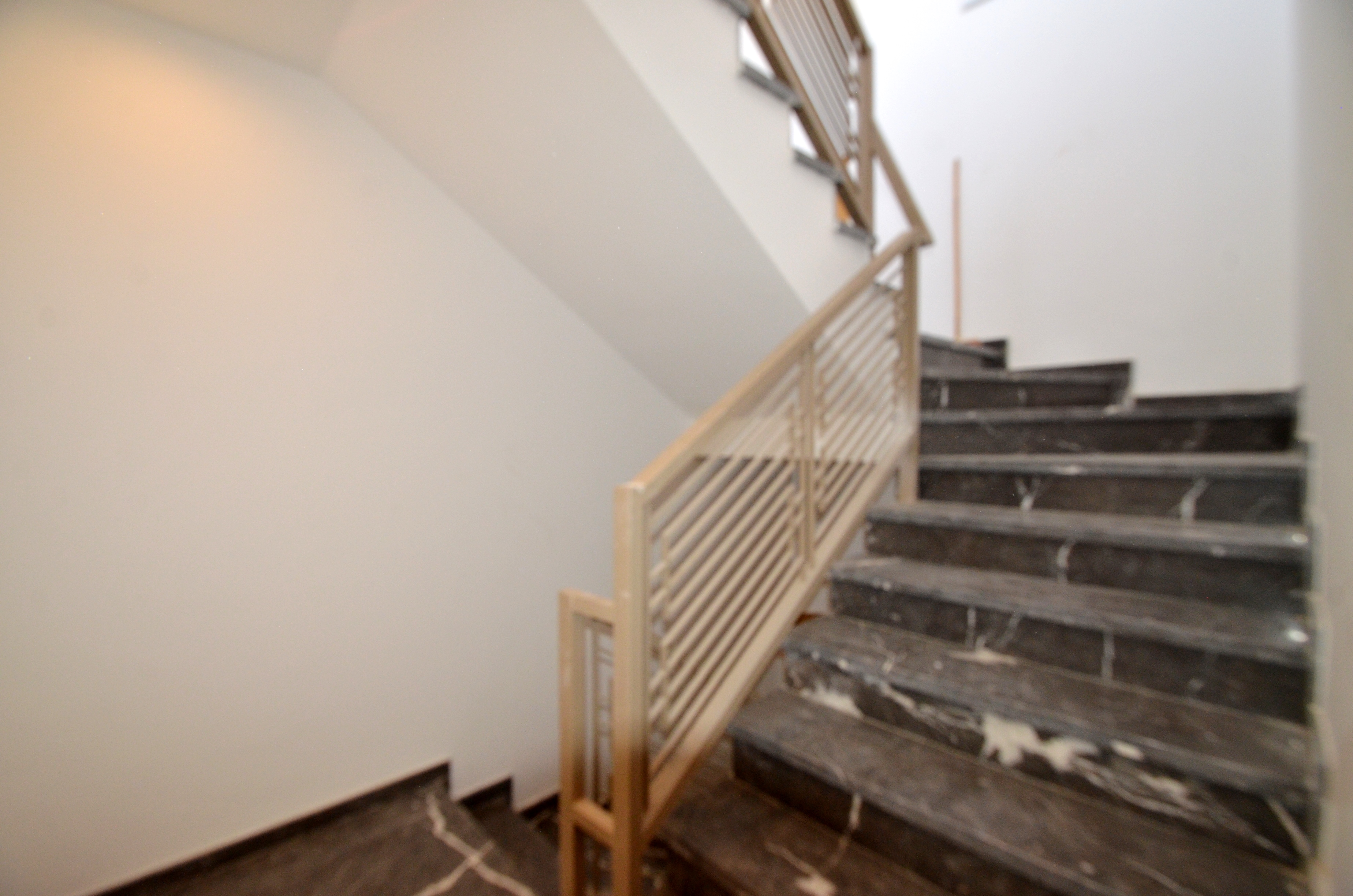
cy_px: 448
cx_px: 676
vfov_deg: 77.1
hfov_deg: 100.5
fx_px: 563
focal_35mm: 15
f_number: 3.5
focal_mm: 10
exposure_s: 1/60
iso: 800
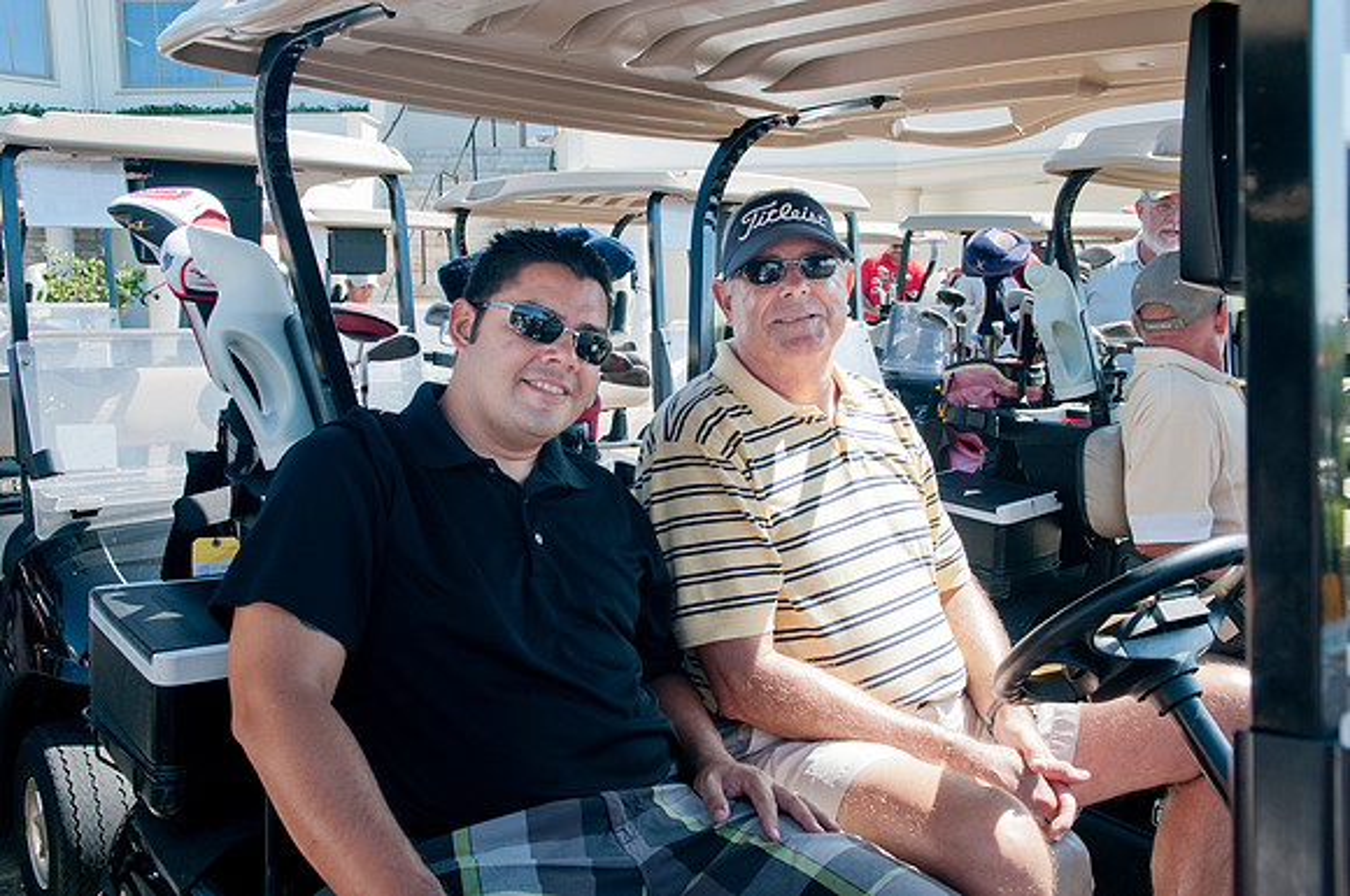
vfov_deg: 39.9
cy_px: 448
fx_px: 1236
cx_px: 675
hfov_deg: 57.3
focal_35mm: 33
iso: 200
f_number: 5.6
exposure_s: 1/125
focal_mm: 22
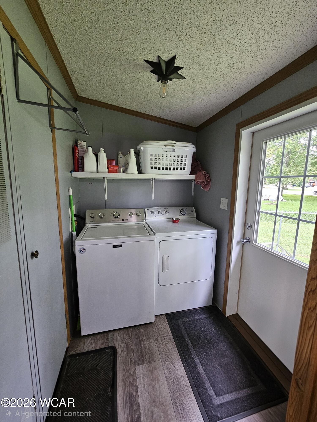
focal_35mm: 13
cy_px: 211
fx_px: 159
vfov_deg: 106.2
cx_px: 158
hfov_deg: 89.9
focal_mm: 2.2
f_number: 2.2
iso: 400
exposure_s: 1/30
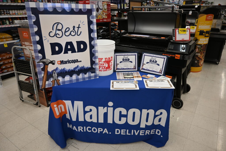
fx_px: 151
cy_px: 76
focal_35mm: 24
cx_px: 113
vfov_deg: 53.1
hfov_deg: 73.7
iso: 400
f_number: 3.5
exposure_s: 1/160
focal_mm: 16
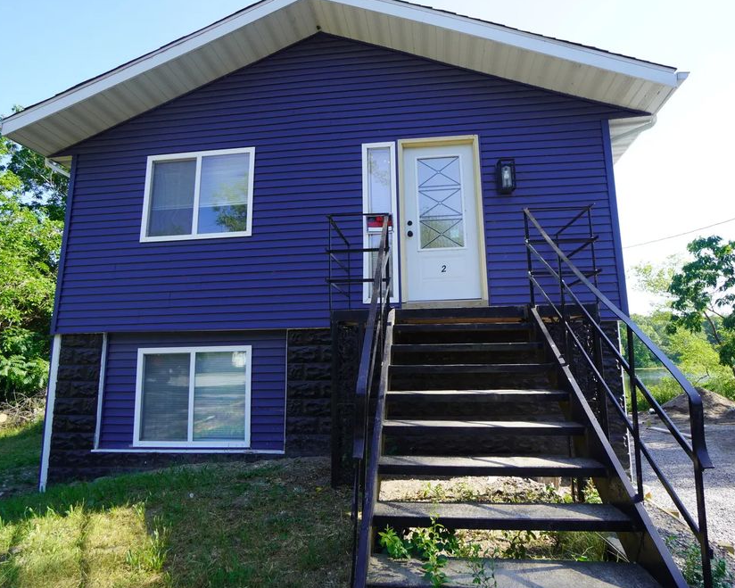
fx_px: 457
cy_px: 288
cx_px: 387
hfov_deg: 77.6
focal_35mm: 21
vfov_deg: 65.5
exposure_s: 1/125
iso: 100
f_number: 5
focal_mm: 12
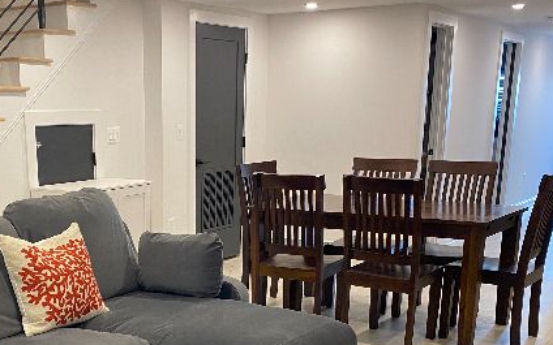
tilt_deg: -15.0
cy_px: 333
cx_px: 151
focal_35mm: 52
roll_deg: +0.4
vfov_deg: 23.9
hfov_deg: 38.1
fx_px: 784
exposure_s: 1/60
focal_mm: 4.25
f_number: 1.8
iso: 160
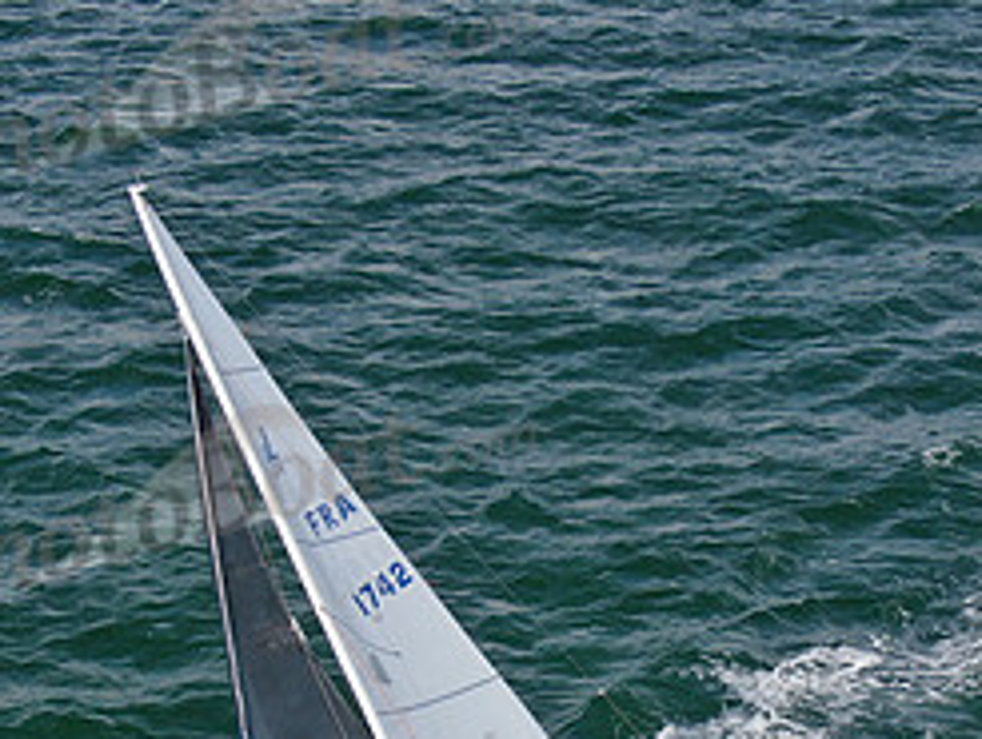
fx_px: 3209
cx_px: 774
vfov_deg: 13.0
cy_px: 669
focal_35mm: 113
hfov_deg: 17.3
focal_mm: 8.6
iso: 100
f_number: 3.8
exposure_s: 1/1000
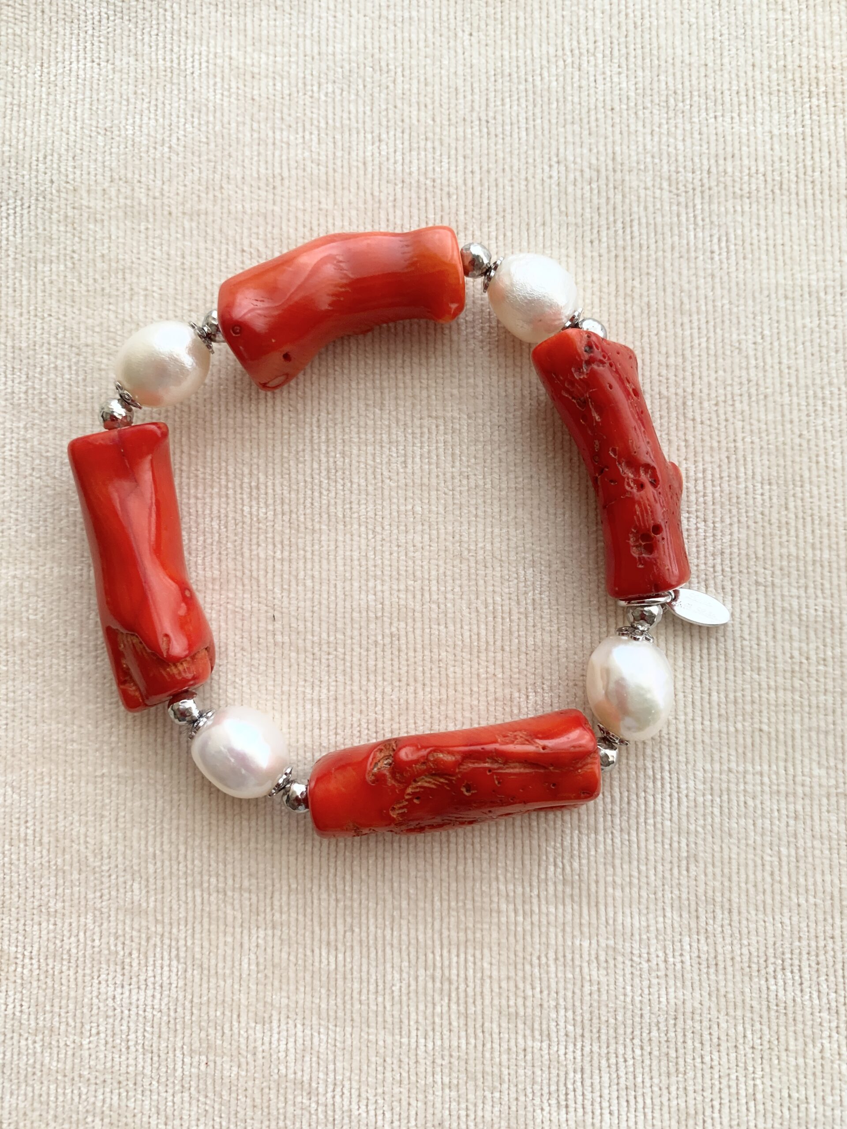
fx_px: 848
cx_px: 424
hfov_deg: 53.1
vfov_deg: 67.3
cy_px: 564
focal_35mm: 26
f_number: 1.8
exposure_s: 1/121
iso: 80
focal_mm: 4.25
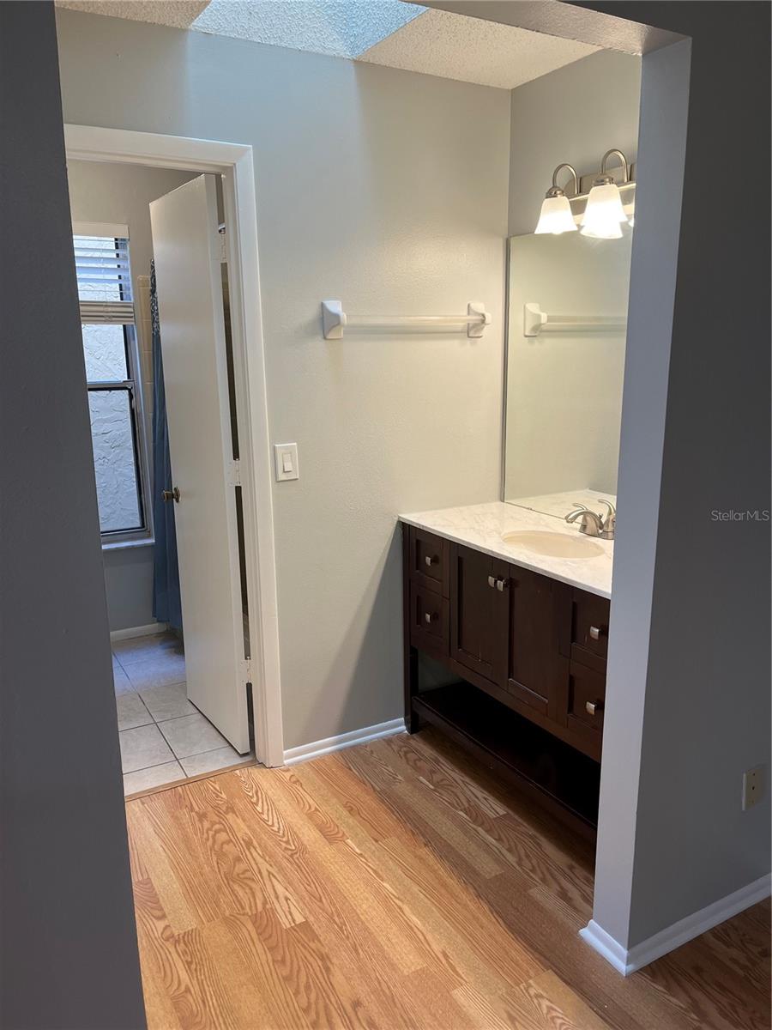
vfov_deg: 67.3
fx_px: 773
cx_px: 386
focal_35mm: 26
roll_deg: +2.8
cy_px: 515
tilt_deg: -12.7
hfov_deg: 53.1
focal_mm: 5.1
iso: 80
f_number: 1.6
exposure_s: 1/120
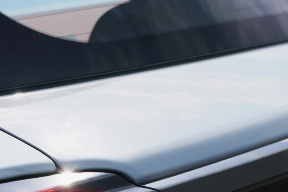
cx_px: -55
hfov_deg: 14.1
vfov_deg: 9.4
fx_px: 1127
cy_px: 302
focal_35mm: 141
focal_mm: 35
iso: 100
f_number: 6.3
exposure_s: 1/250
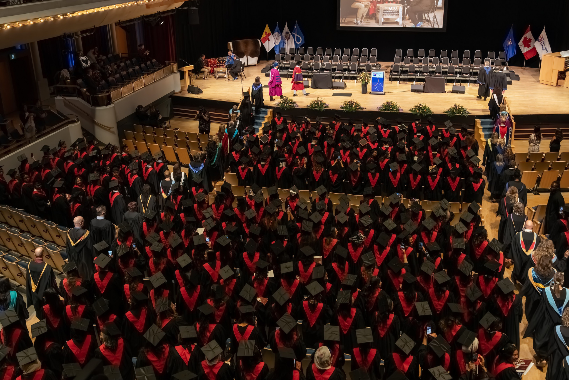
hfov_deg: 54.4
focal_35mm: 35
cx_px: 301
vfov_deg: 37.7
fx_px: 553
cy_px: 156
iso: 4000
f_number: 4.5
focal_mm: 28
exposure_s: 1/125
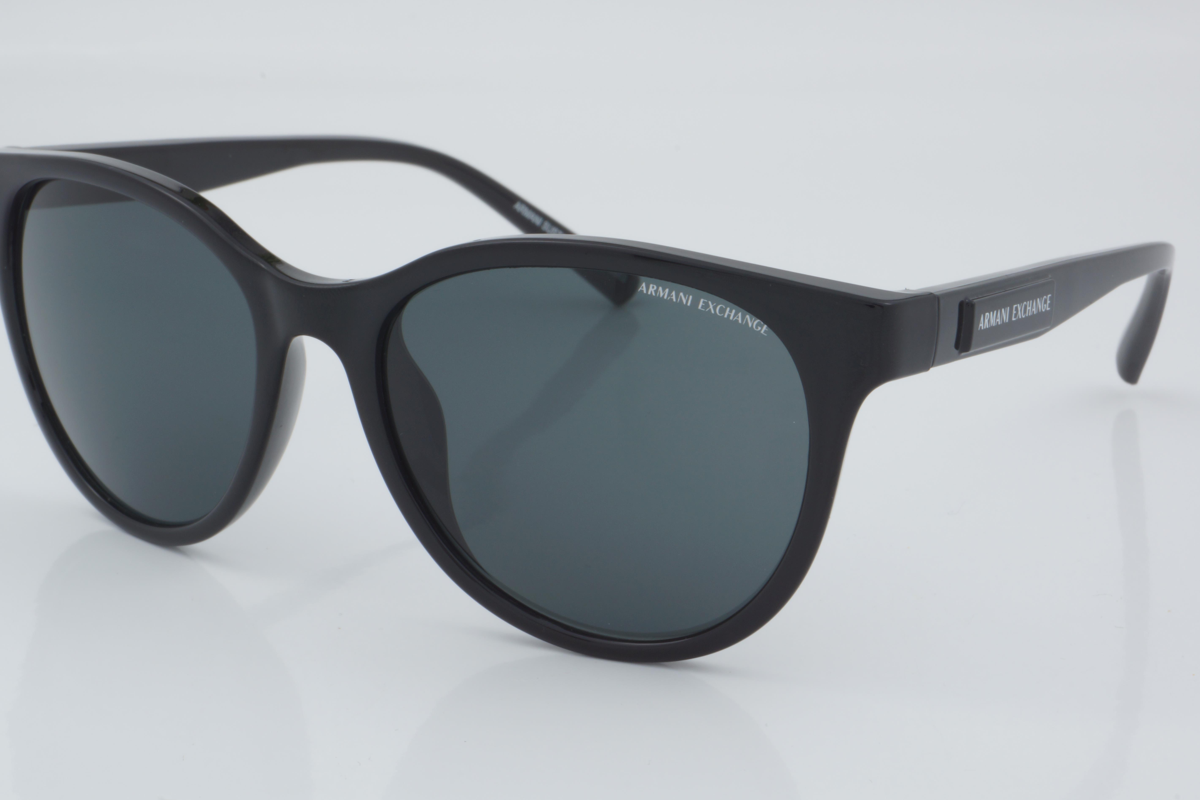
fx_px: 2633
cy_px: 398
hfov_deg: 25.7
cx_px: 568
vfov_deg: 17.3
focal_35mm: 79
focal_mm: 50
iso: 100
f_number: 32
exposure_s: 1/4
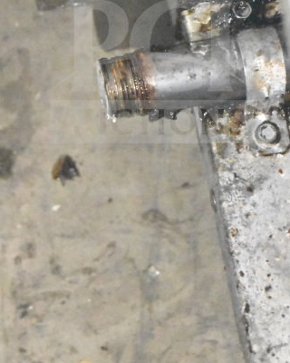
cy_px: 71
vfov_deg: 10.9
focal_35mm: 177
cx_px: 151
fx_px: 1900
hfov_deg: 8.7
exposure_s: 1/40
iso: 25600
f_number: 5.6
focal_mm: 55
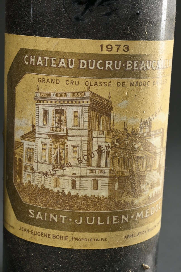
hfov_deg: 18.2
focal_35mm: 75
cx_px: 90
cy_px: 136
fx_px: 566
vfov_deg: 27.0
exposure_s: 1/125
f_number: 14
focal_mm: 50
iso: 250
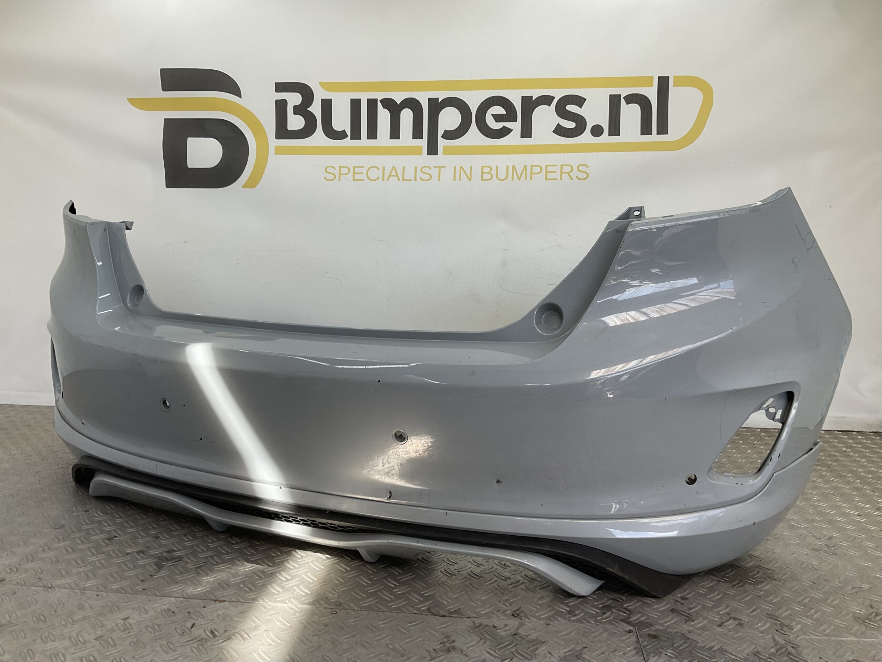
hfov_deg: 61.7
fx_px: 739
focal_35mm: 29
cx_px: 441
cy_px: 331
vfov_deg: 48.2
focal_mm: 3
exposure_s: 1/196
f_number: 1.8
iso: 16
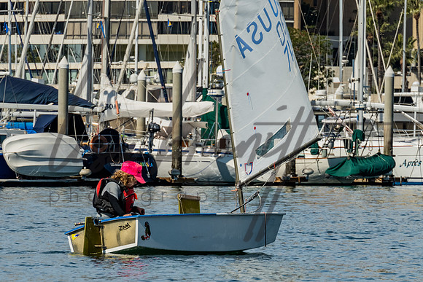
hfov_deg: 5.5
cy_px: 132
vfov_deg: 3.7
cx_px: 276
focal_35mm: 372
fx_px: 4366
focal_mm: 200
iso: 250
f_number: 10
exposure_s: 1/500
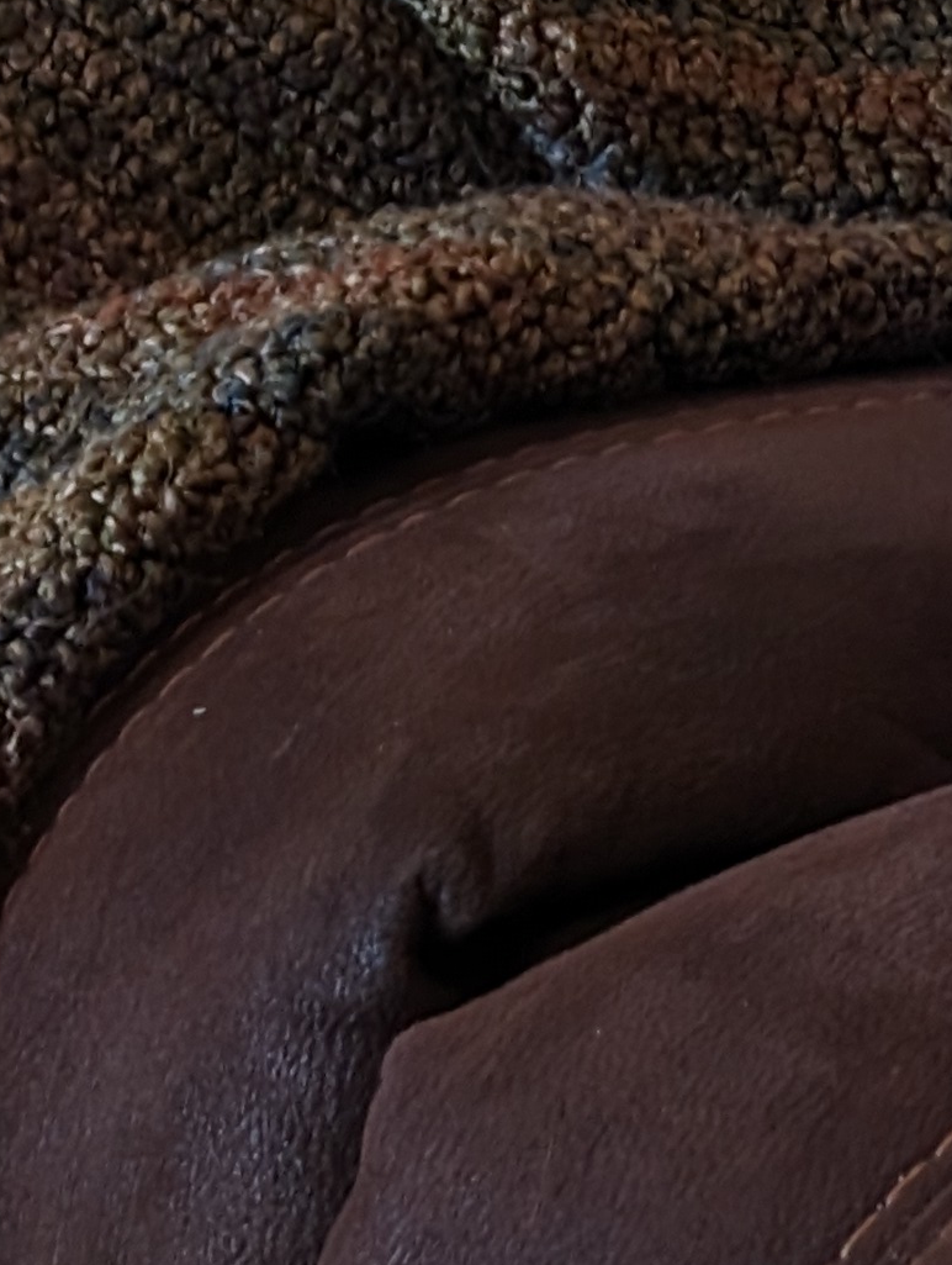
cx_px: 1627
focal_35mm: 195
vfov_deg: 9.8
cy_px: -715
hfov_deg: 7.4
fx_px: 7131
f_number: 1.68
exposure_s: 1/120
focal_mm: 6.9
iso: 348
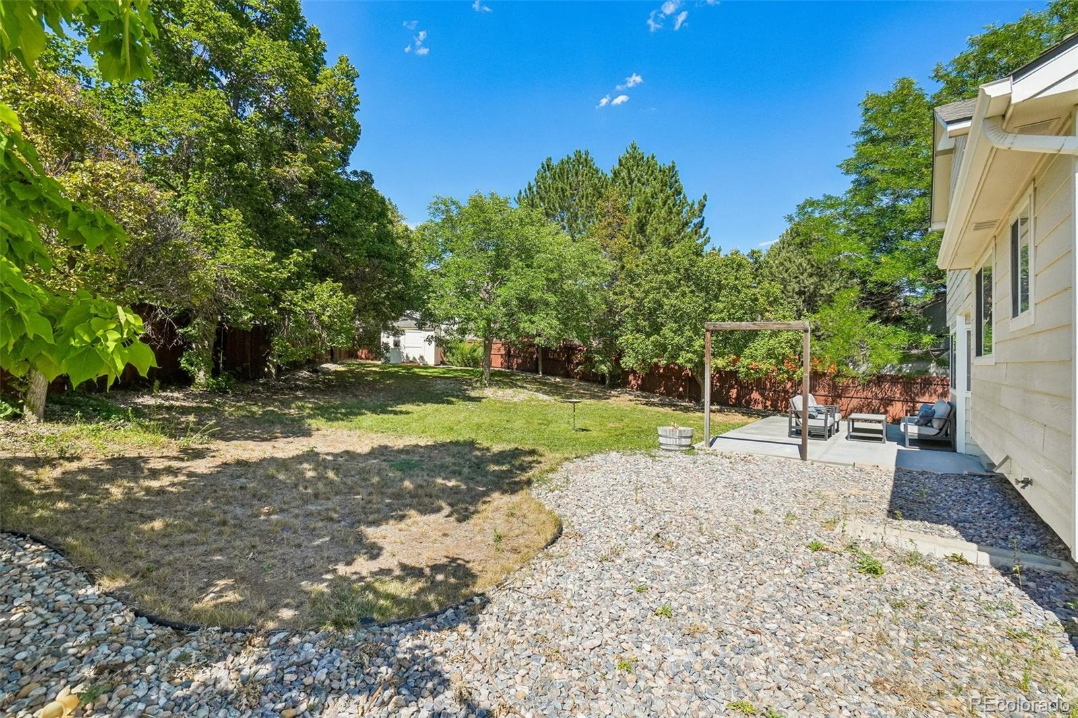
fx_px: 449
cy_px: 359
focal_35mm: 15
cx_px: 539
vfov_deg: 77.3
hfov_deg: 100.4
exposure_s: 1/1000
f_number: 8
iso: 400
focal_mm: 10
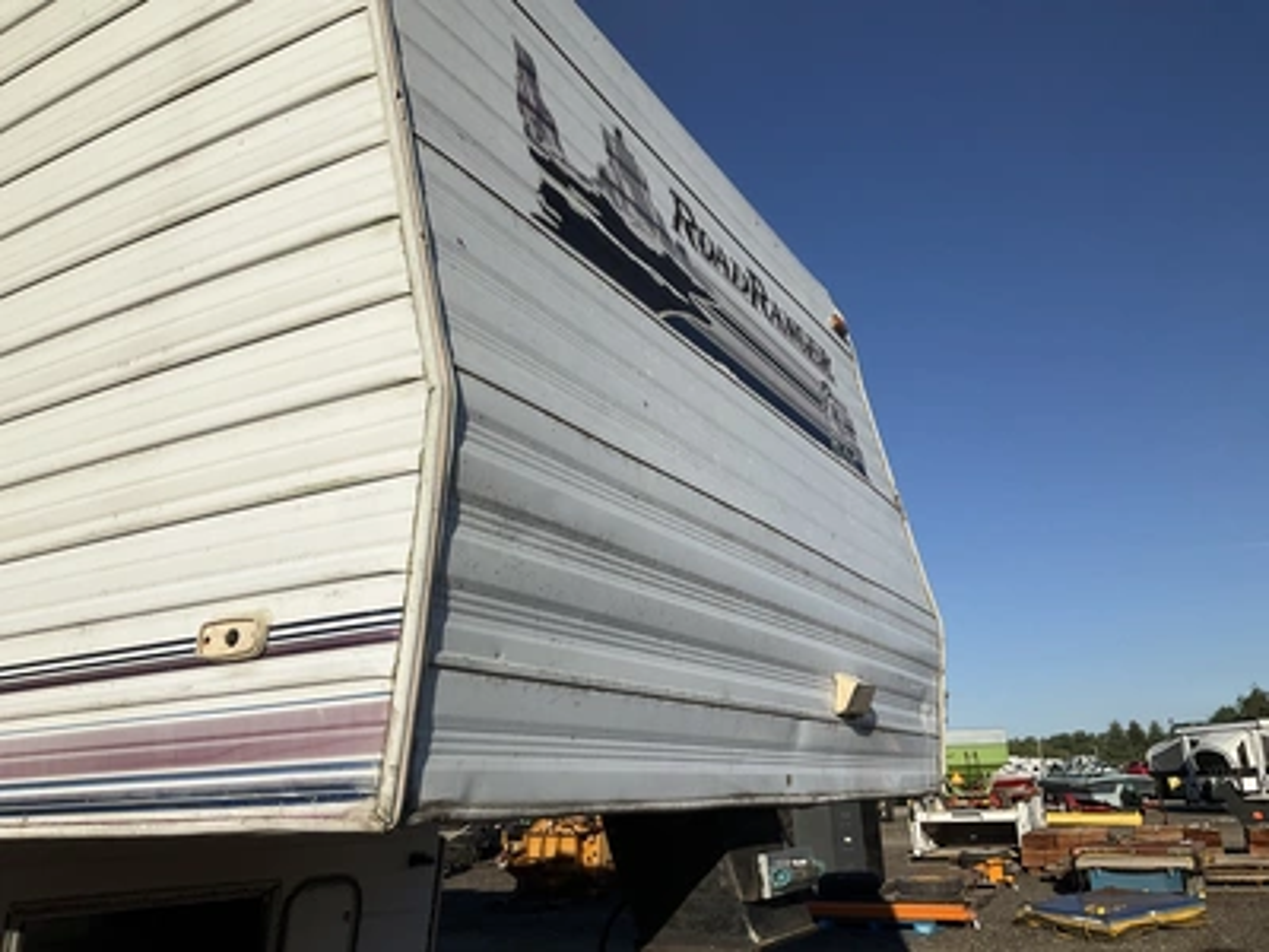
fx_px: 1063
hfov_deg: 61.7
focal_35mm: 29
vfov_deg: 48.2
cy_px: 476
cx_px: 634
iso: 25
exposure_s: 1/5263
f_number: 1.8
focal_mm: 3
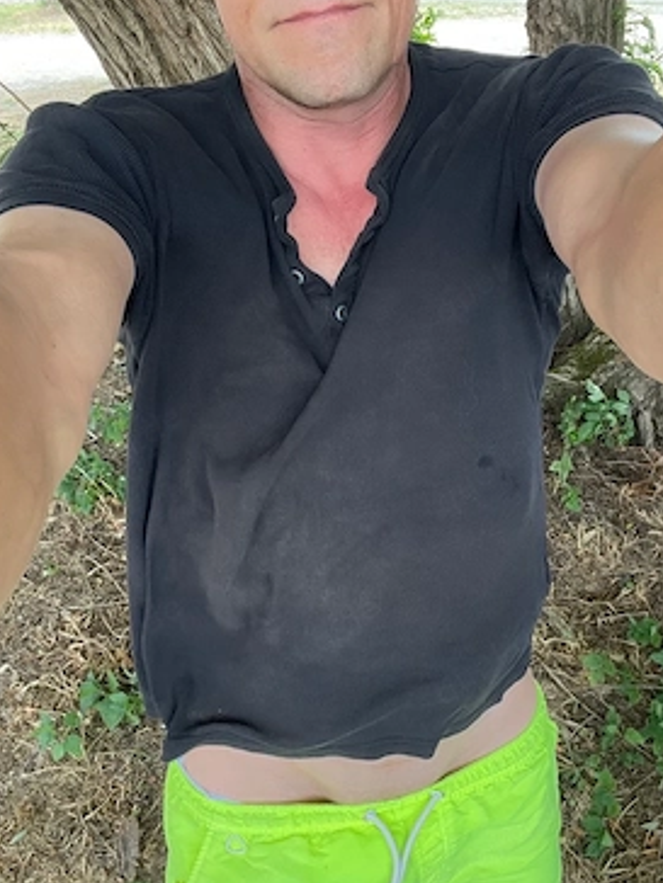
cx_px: 338
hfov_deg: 42.9
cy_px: 480
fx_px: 843
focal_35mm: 33
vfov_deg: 55.3
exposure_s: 1/121
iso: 64
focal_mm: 2.71
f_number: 2.2
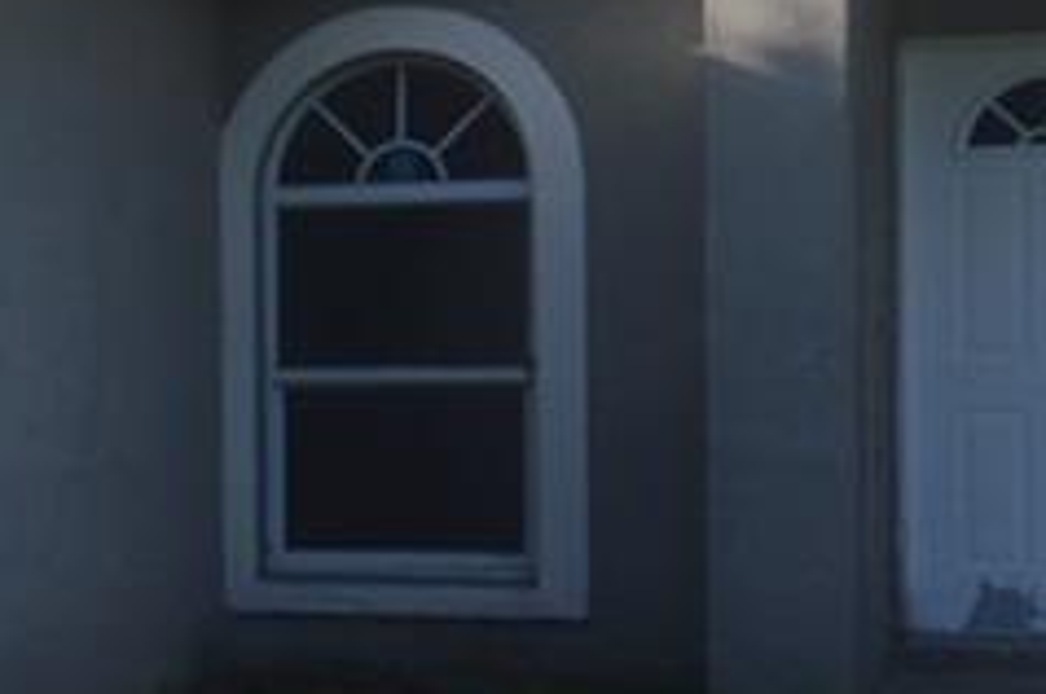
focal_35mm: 101
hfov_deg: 18.5
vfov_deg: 13.5
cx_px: -396
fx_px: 2931
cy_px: 393
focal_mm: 10
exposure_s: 1/200
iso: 100
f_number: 7.1
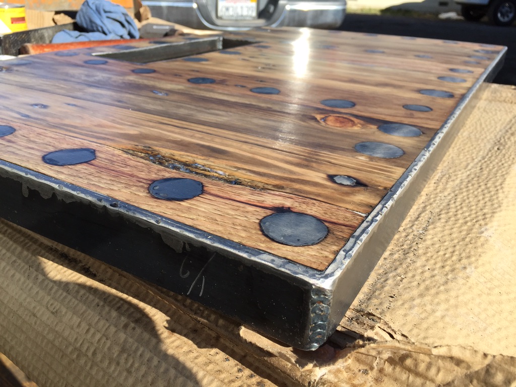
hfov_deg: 61.7
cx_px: 258
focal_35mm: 29
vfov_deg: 48.2
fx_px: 432
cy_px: 194
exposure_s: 1/1236
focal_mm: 4.15
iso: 32
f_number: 2.2
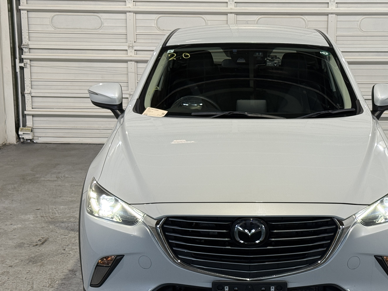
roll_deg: -0.6
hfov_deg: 26.6
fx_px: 818
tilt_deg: -11.1
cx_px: 251
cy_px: 172
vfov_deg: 20.1
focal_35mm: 73
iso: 80
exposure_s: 1/60
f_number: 1.78
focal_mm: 6.76
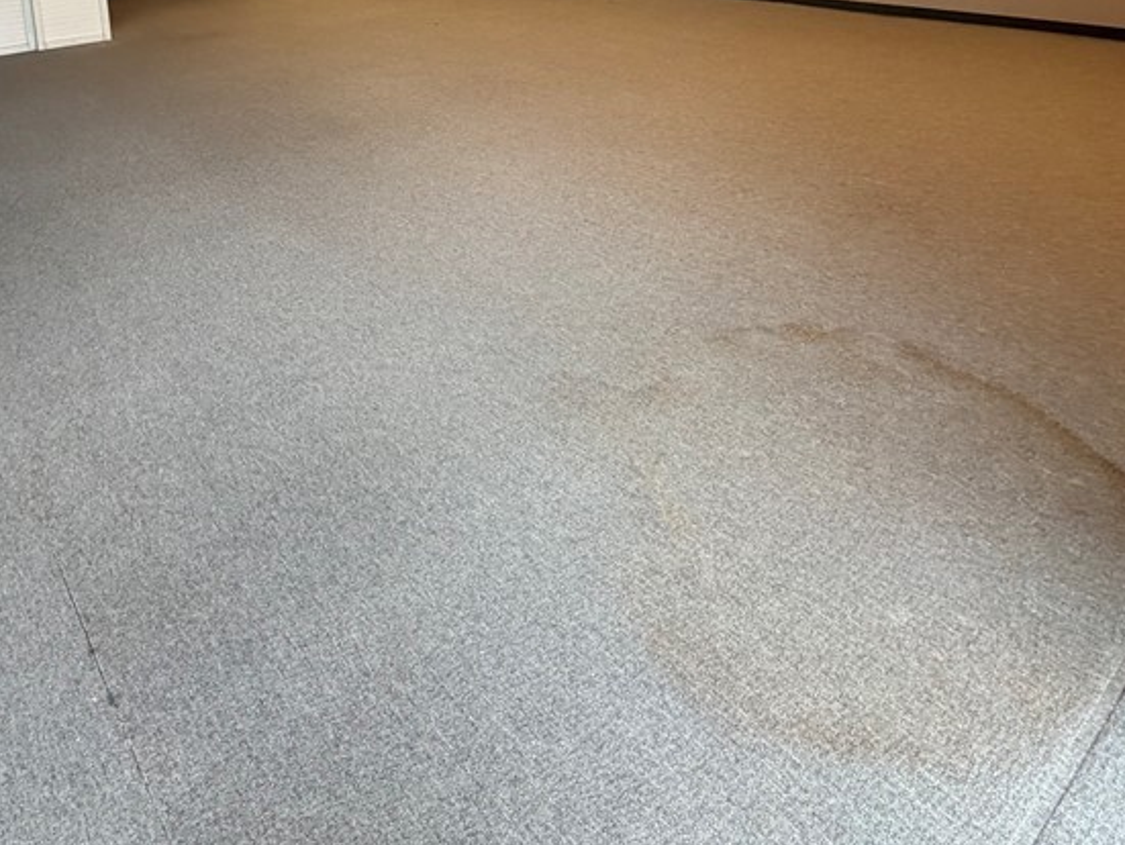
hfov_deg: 65.5
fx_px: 846
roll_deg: +3.0
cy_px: 65
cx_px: 376
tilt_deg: -11.4
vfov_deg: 47.1
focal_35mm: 26
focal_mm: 2.22
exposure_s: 1/121
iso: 200
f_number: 2.2
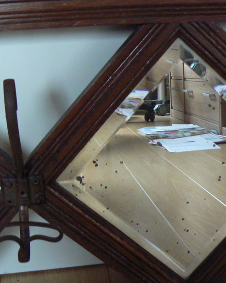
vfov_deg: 28.3
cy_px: 144
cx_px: 175
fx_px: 560
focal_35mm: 67
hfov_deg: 22.5
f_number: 2.8
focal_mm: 6.6
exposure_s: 1/5
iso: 200
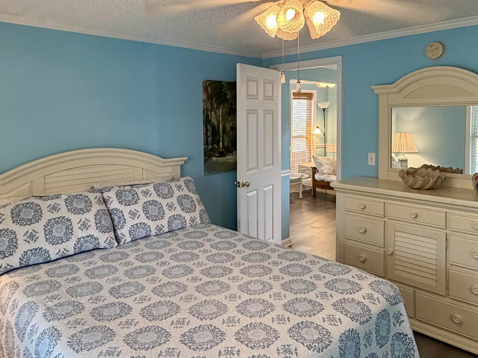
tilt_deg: -2.2
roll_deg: +0.7
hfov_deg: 63.4
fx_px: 387
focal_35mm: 28
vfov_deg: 49.1
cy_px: 127
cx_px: 239
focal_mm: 2.22
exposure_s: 1/60
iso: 320
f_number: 2.2
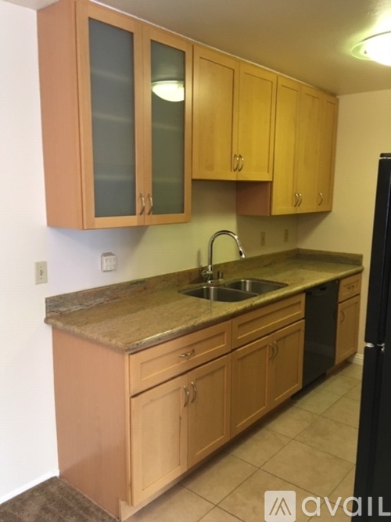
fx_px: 437
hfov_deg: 48.2
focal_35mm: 29
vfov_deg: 61.7
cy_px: 261
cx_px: 196
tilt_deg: -9.1
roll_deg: -0.8
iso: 160
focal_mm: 4.15
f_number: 2.2
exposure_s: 1/30
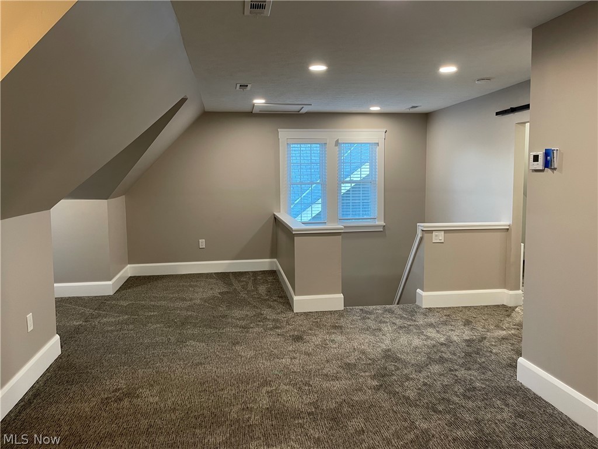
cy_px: 224
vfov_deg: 53.1
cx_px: 299
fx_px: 449
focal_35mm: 26
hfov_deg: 67.3
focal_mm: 5.1
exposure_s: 1/60
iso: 80
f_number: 1.6
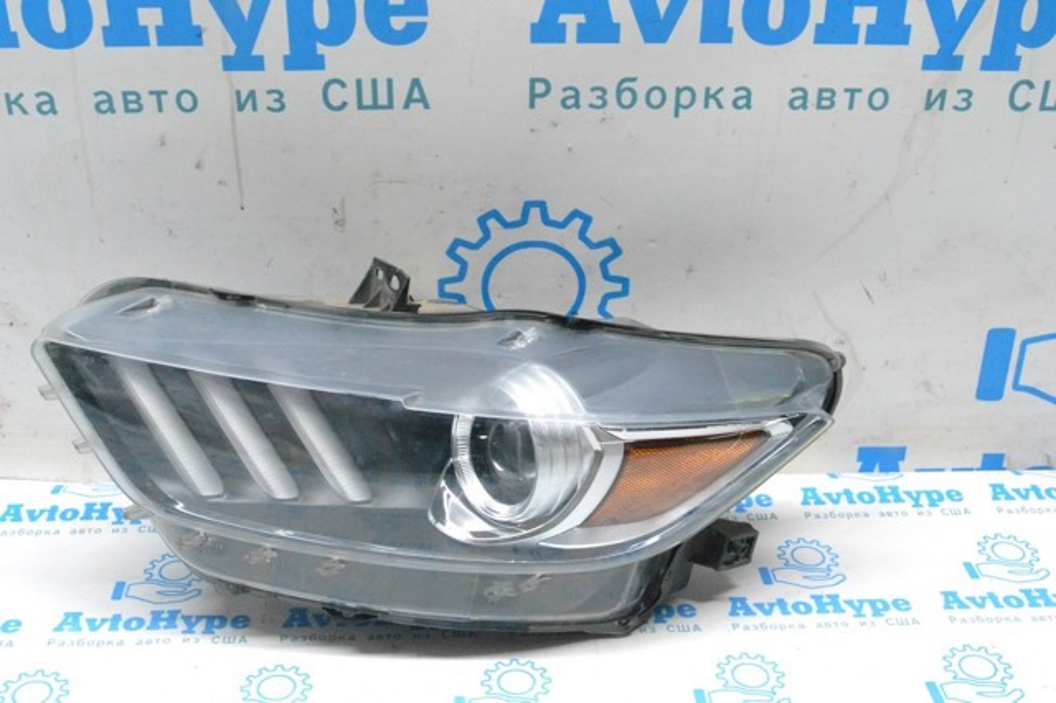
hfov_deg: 41.1
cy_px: 352
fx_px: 1407
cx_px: 528
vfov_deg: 28.0
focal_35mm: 48
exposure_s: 1/160
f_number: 9
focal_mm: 32
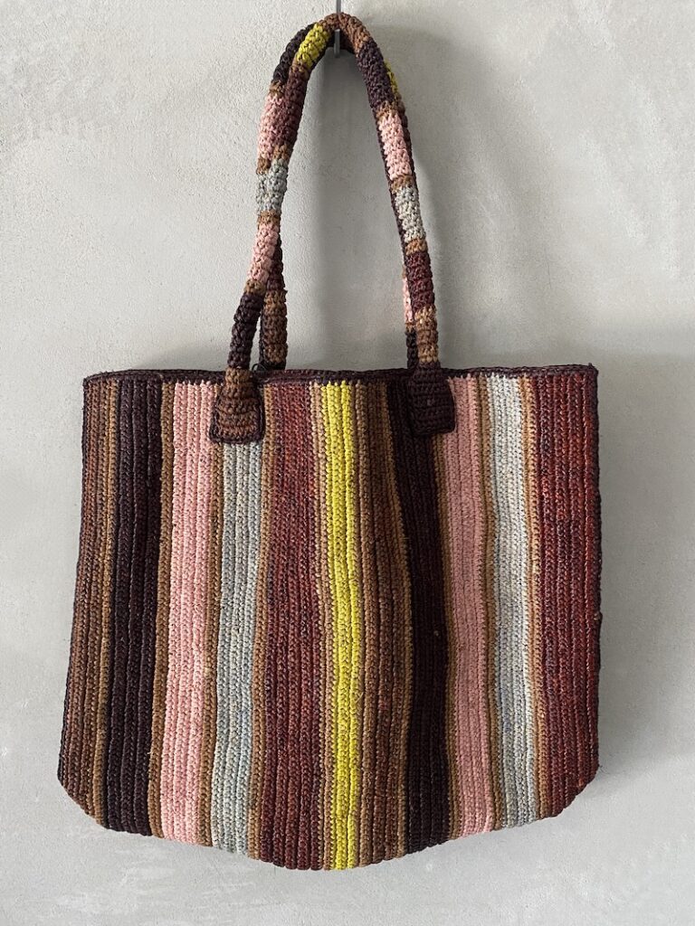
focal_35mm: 26
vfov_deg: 67.3
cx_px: 348
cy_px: 463
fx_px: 696
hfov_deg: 53.1
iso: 320
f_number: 1.8
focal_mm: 4.25
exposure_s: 1/60
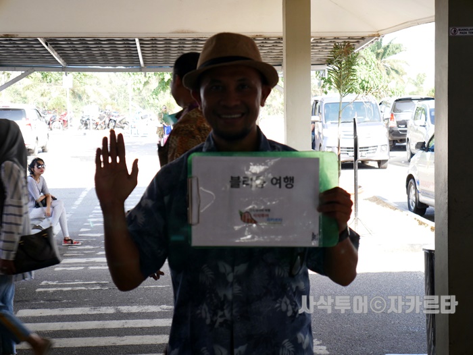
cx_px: 236
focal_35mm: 84
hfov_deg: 23.3
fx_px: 1149
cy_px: 178
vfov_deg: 17.6
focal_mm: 42
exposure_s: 1/100
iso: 400
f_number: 5.6
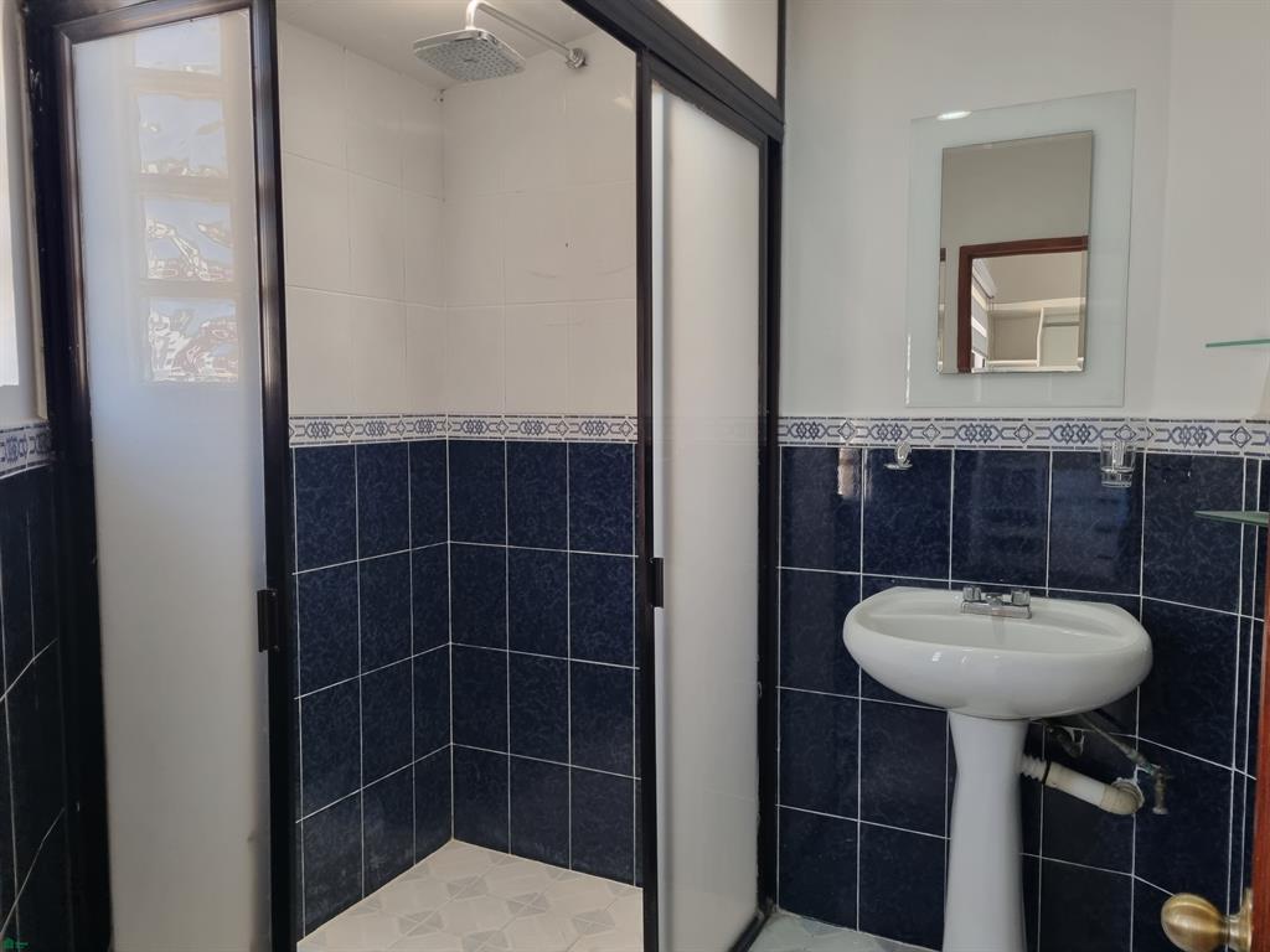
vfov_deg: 53.1
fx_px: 954
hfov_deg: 67.3
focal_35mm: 26
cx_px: 635
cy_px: 476
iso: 250
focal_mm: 5.4
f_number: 1.8
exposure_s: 1/120
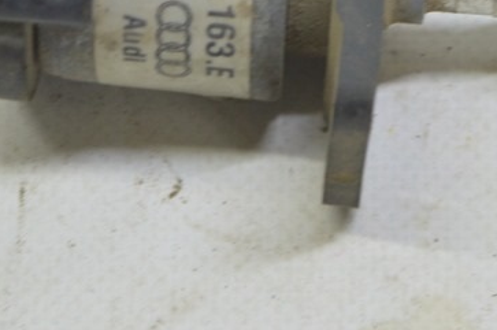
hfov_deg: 9.4
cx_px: 301
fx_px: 3033
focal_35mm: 220
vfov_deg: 6.2
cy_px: -134
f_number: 5.6
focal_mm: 52
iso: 400
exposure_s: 1/20
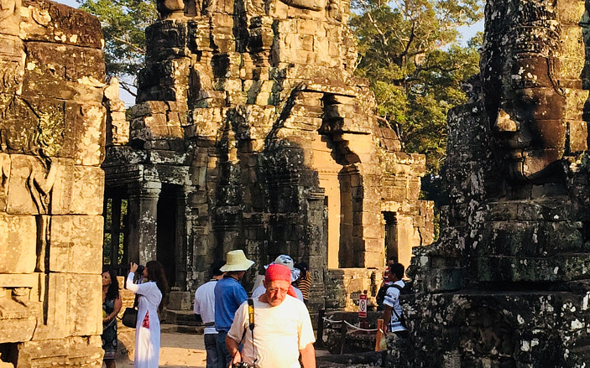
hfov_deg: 28.4
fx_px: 1125
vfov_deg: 18.6
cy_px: 151
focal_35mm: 70
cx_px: 520
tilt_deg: +4.4
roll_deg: -0.8
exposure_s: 1/807
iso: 32
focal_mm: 4.15
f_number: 2.2
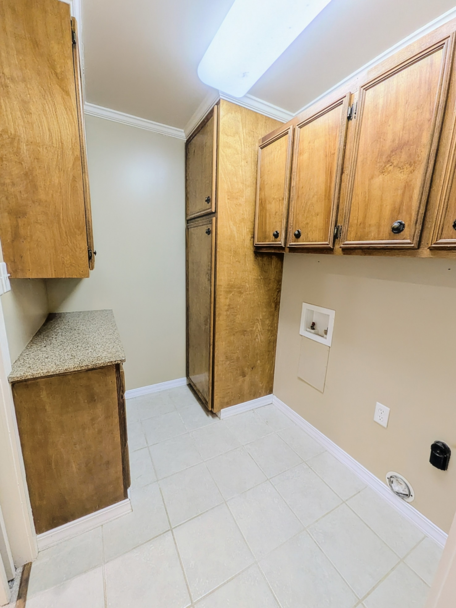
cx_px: 228
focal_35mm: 14
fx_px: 246
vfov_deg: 102.1
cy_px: 304
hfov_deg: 85.7
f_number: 2.2
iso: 58
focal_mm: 1.85
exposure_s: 1/120
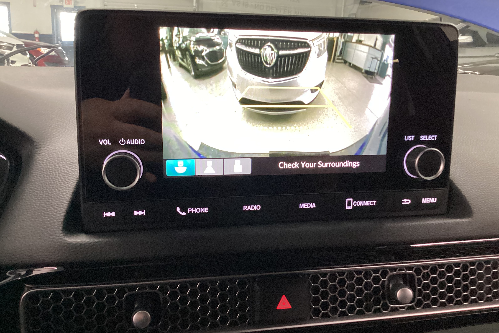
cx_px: 246
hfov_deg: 57.2
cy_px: 172
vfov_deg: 40.0
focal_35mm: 33
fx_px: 457
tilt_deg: -16.3
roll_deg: -3.1
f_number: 2.4
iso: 250
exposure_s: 1/40
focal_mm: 3.3
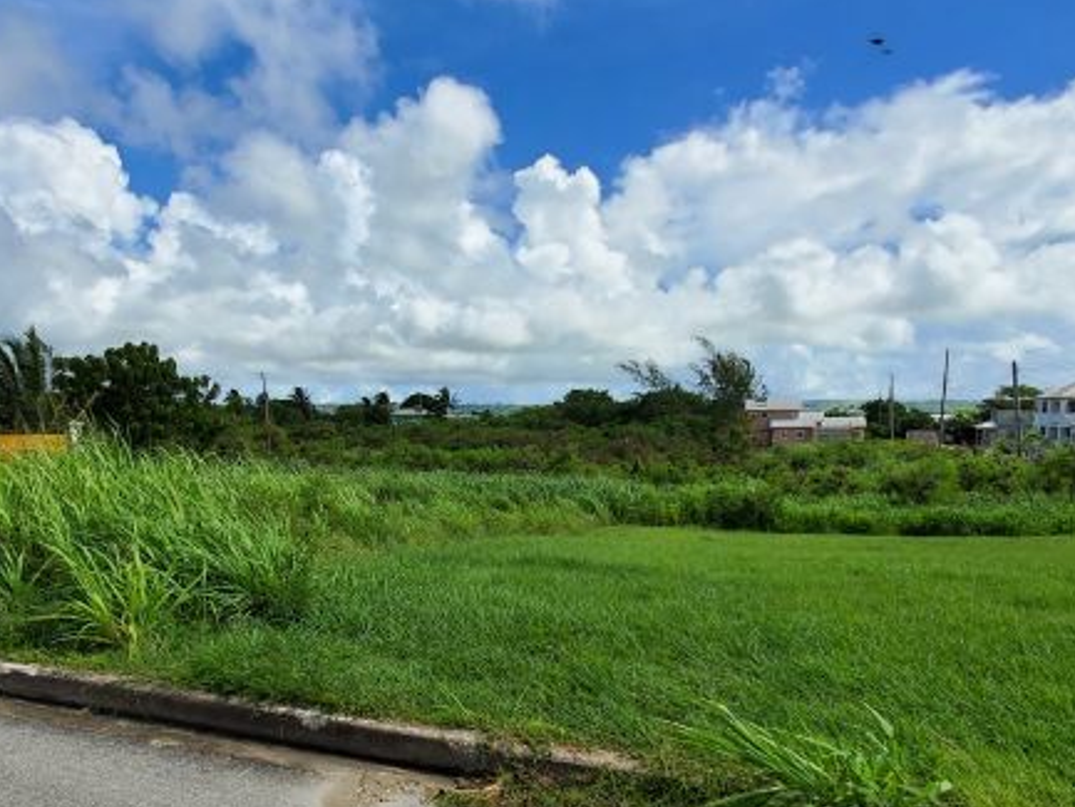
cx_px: 529
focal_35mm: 24
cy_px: 534
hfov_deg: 71.6
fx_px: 746
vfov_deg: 55.7
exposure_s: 1/1350
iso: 50
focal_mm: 1.8
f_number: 2.2
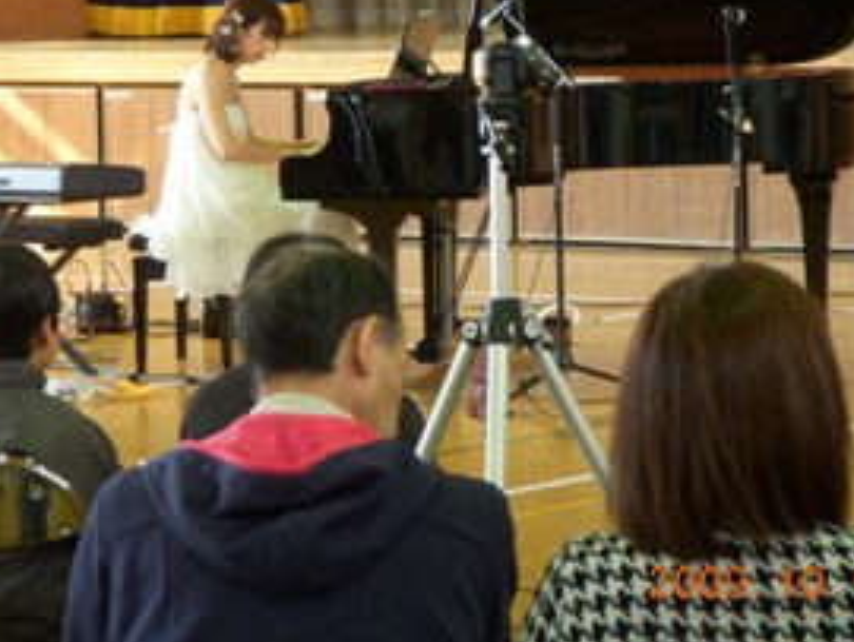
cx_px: 250
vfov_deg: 7.9
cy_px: 161
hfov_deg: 10.4
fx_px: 4667
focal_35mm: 189
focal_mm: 18.9
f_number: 4.2
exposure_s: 1/30
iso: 200
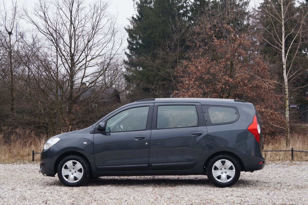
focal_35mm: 45
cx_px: 154
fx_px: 384
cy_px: 102
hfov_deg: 43.7
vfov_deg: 29.8
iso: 100
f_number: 7.1
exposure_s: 1/80
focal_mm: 30
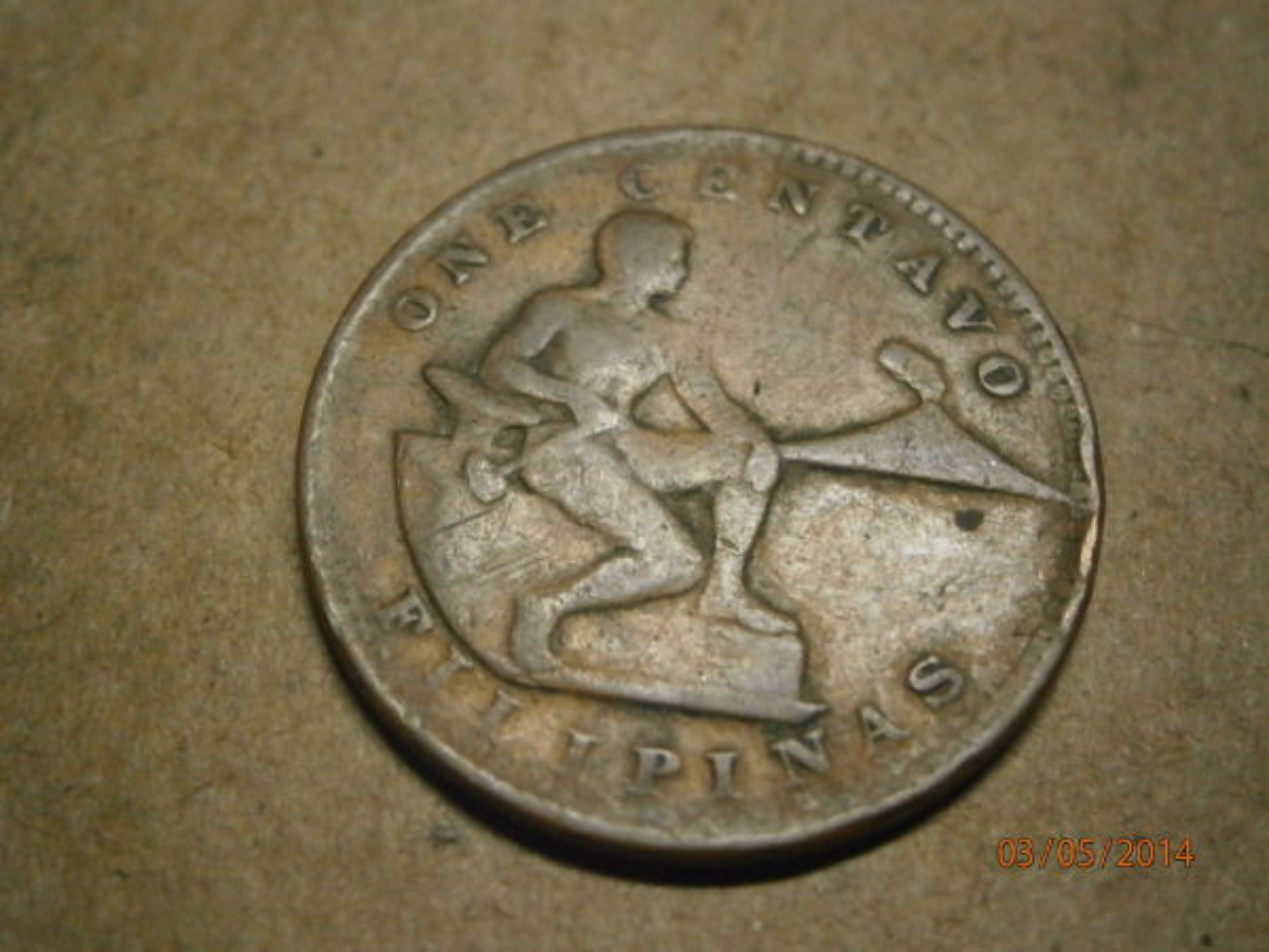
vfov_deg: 30.9
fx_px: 1723
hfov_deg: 40.4
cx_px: 634
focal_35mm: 47
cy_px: 476
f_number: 3.4
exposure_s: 1/100
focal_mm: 8.3
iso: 800
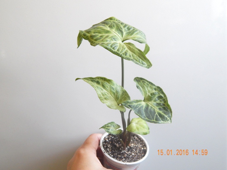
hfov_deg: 58.4
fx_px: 203
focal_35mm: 31
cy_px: 85
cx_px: 114
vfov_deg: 45.4
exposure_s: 1/30
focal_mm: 5.6
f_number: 3.2
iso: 360
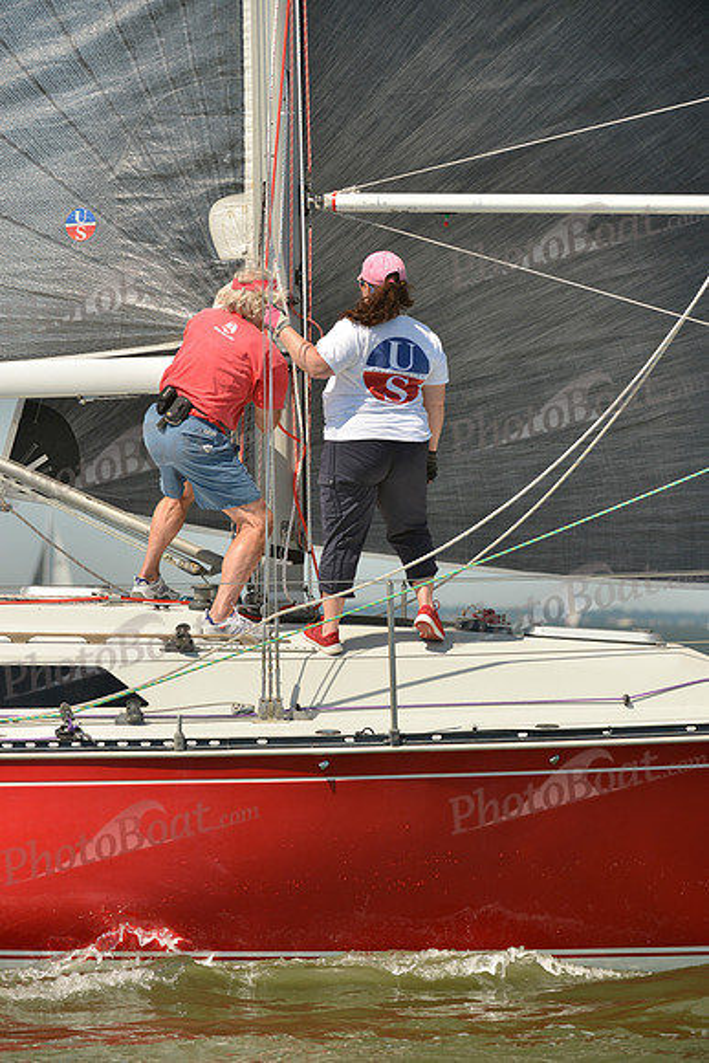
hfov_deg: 6.9
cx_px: 354
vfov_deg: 10.3
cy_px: 532
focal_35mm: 200
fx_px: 5904
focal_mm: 200
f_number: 7.1
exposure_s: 1/1000
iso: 200
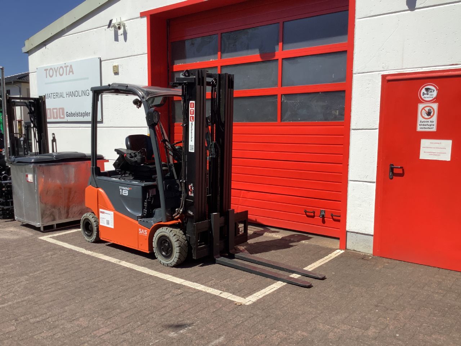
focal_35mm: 31
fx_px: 413
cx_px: 230
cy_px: 173
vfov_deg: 45.4
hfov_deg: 58.4
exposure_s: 1/1381
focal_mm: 3.3
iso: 25
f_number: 2.4
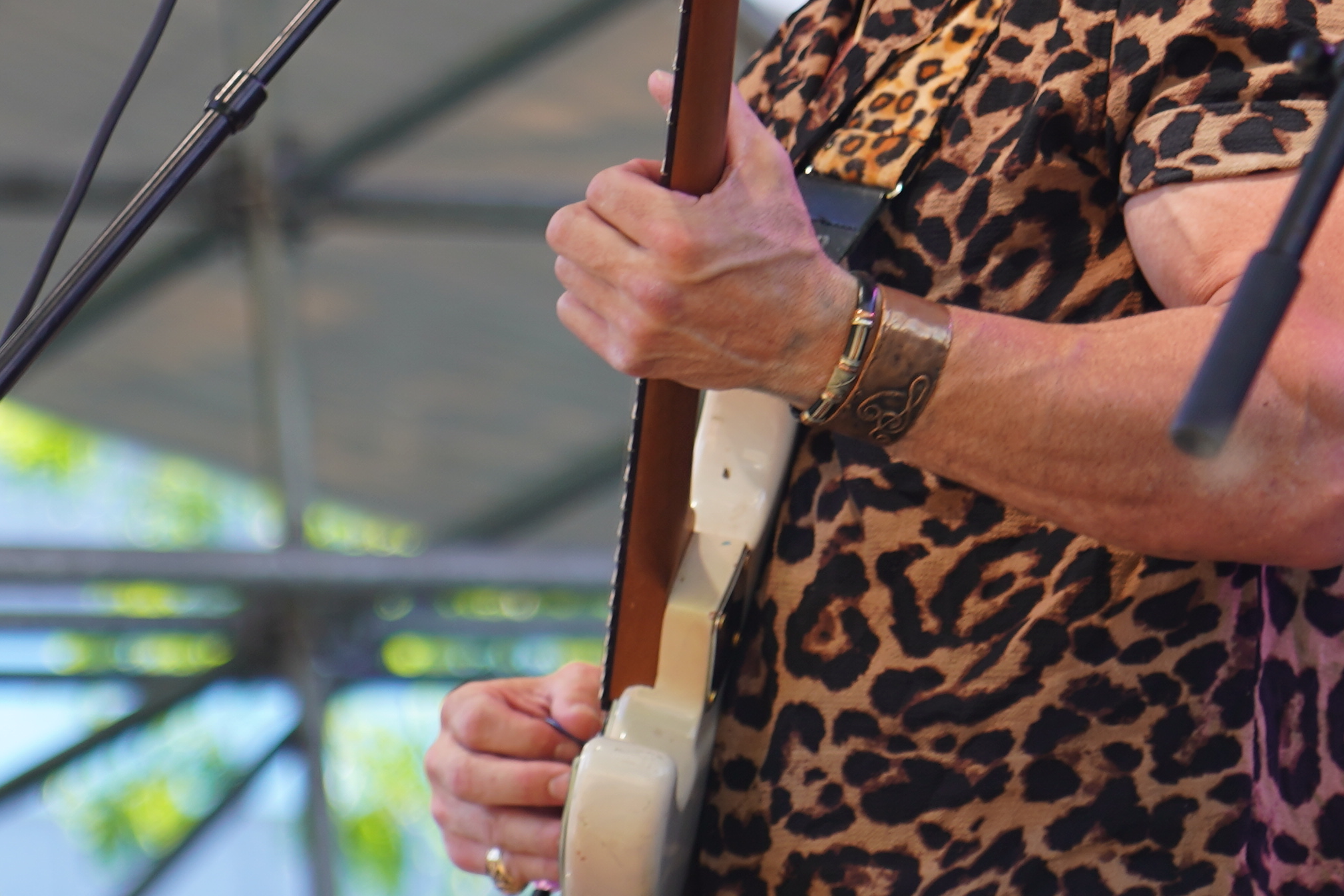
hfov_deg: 6.6
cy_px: 27
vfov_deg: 4.4
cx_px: 371
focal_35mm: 312
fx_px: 11647
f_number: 4
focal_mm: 105
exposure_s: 1/125
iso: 160
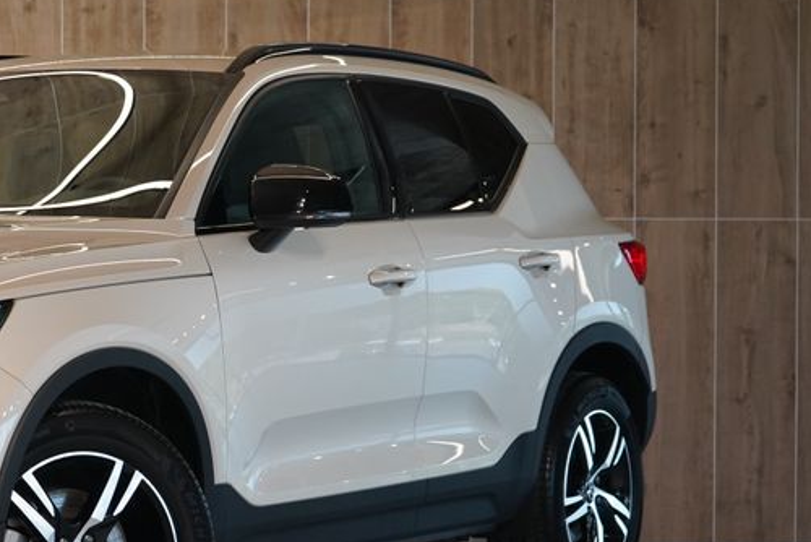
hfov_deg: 15.2
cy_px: 324
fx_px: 2998
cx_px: 24
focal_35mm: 133
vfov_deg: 10.3
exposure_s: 1/160
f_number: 5.6
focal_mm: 65
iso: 2000
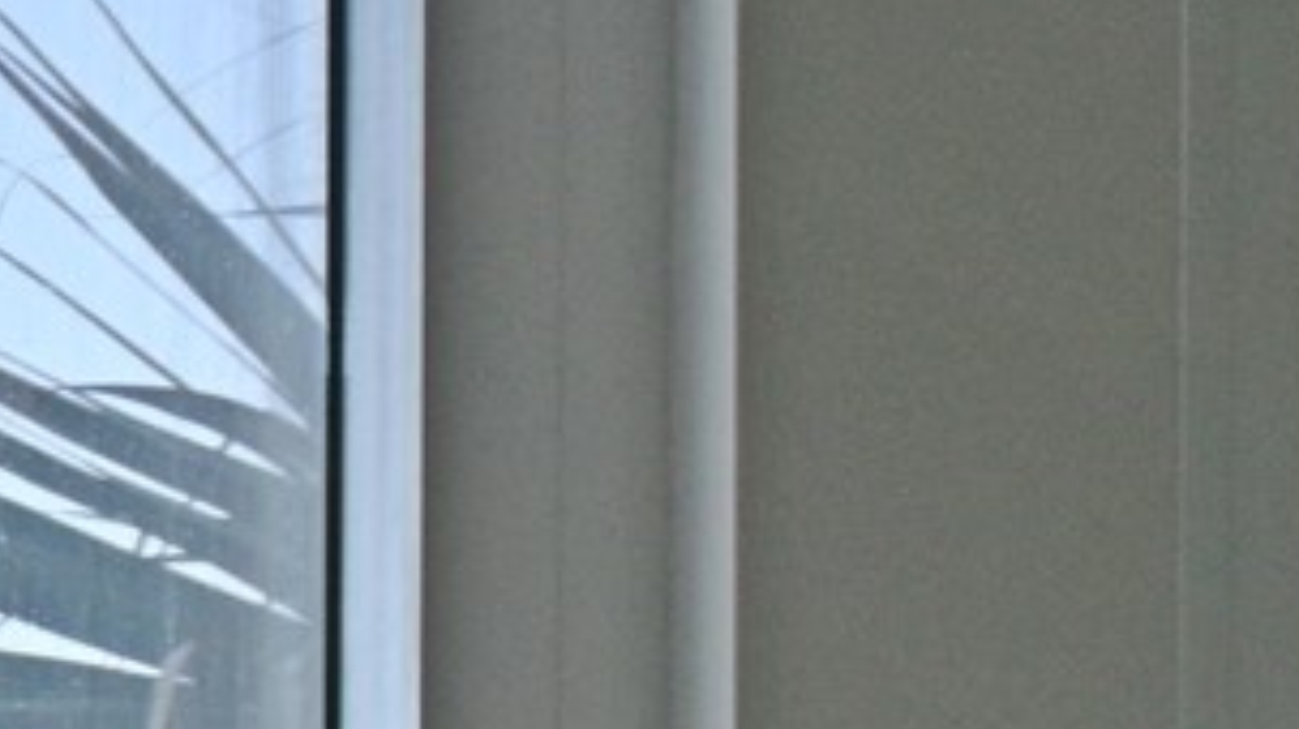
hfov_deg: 8.6
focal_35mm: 220
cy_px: 2275
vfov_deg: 5.2
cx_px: -2141
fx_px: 7571
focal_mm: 25
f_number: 4.2
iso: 100
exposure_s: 1/100
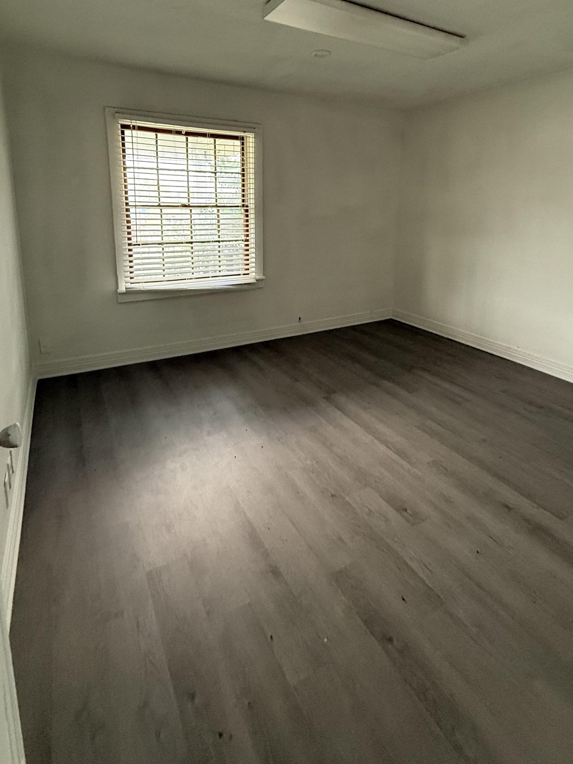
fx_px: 419
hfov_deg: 68.6
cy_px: 276
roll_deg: -1.9
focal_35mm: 19
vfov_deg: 82.7
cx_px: 306
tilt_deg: -8.0
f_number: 2.2
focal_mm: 2.22
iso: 400
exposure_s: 1/60
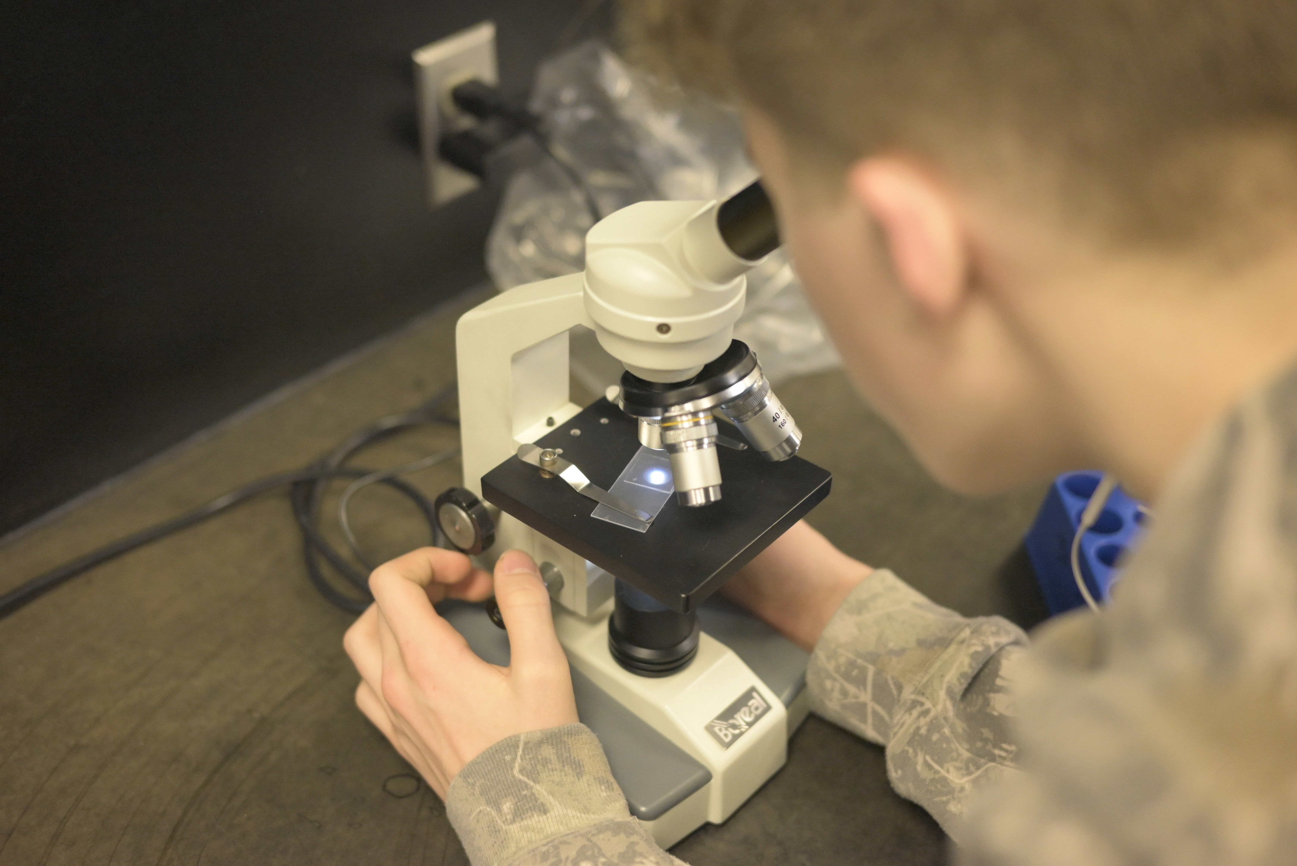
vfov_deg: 33.4
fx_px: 1442
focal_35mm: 40
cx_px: 648
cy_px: 433
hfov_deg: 48.4
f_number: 2.5
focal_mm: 40
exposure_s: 1/1250
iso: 9000
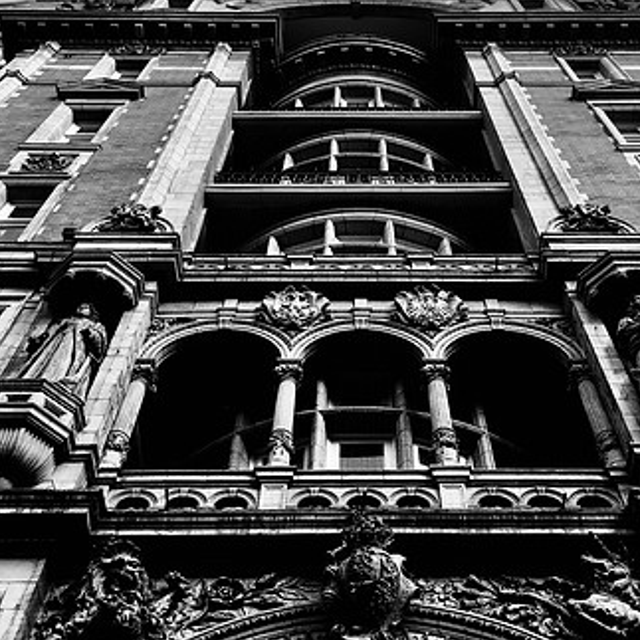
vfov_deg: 36.8
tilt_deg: +60.9
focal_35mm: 46
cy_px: 330
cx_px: 363
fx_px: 962
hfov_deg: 36.7
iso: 25
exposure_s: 1/699
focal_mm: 4.15
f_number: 2.2
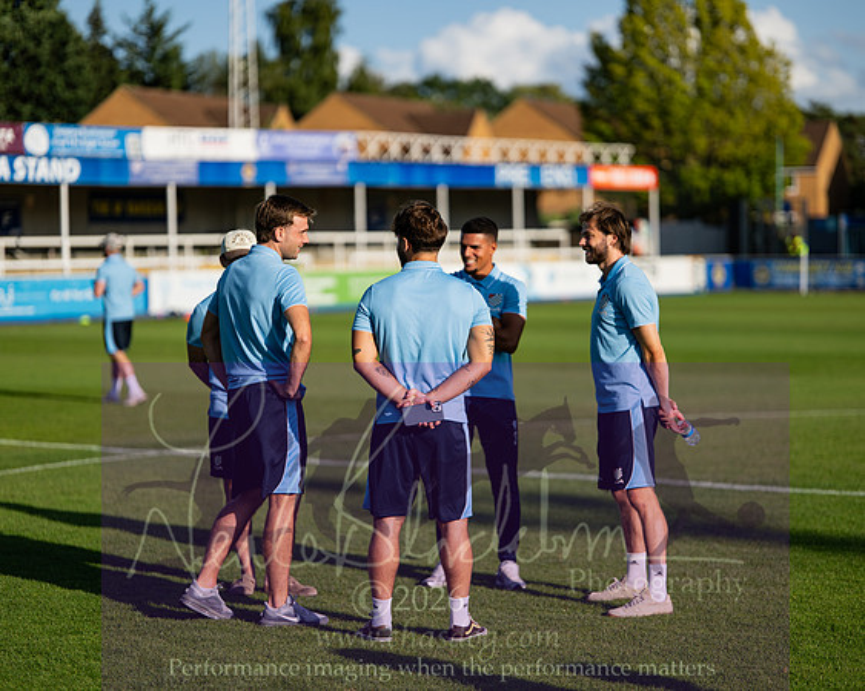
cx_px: 432
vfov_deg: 16.1
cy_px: 346
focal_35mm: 96
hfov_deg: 20.0
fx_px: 2450
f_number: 1.4
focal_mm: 85
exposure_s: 1/10000
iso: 140
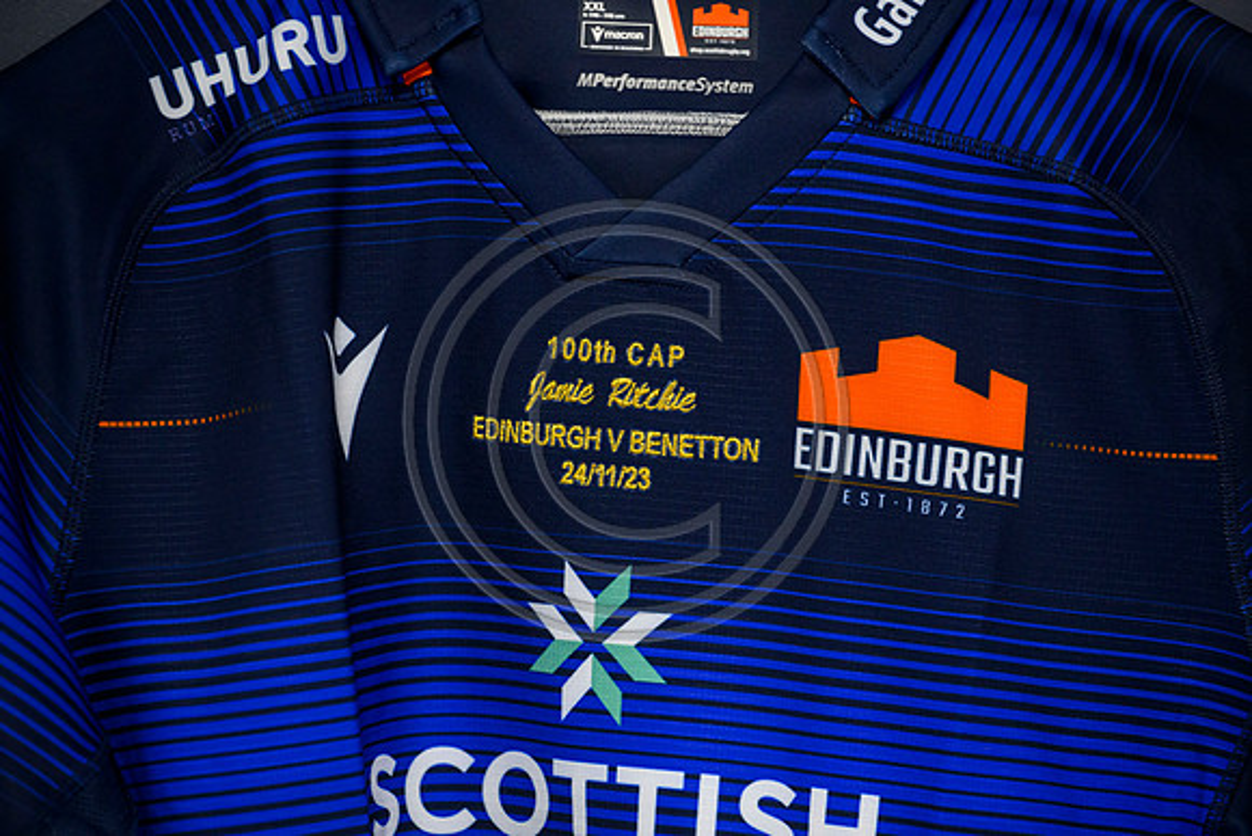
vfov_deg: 6.9
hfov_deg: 10.3
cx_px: 626
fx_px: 6957
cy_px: 418
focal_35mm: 200
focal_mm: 200
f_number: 3.5
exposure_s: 1/125
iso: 3200
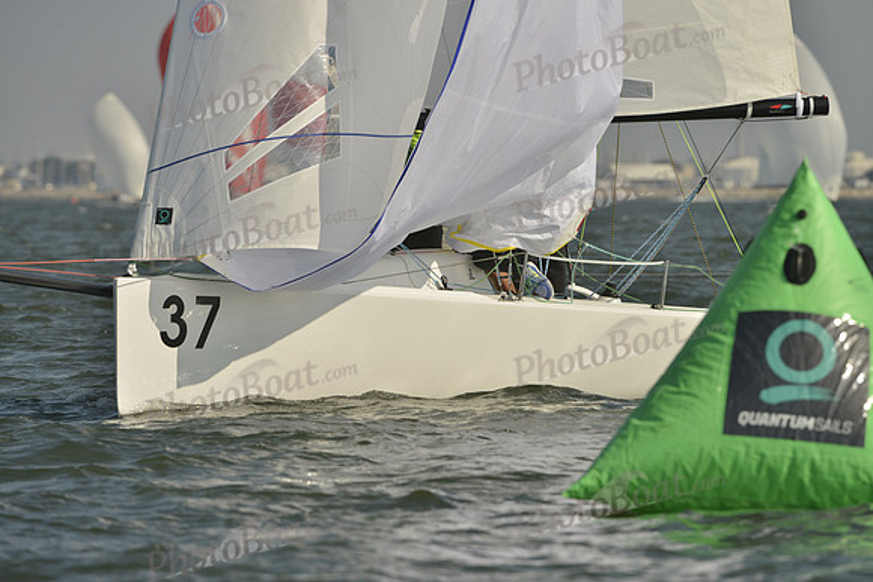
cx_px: 436
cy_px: 291
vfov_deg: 3.4
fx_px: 9702
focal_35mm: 400
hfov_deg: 5.2
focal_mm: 400
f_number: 9
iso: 280
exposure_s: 1/1600
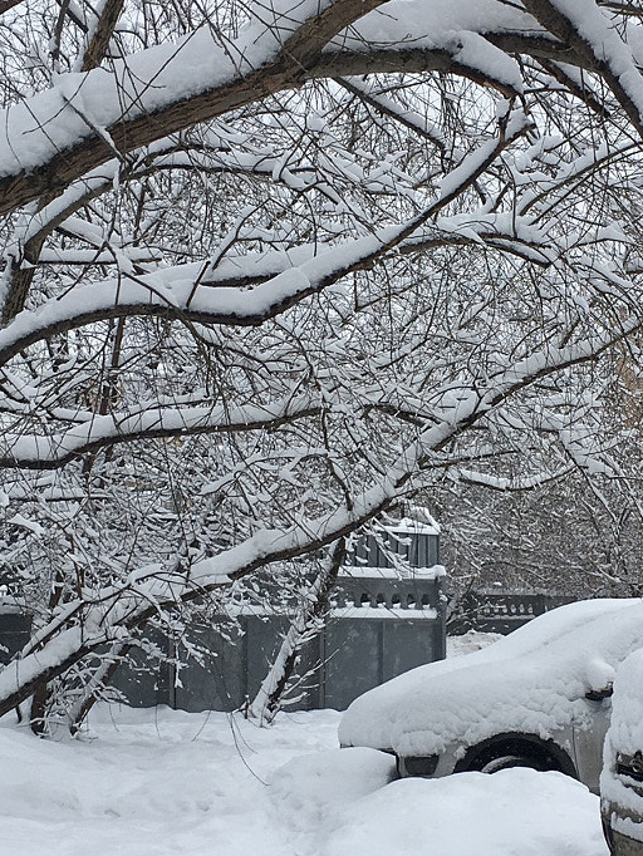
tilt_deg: +4.4
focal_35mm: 68
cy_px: 491
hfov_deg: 21.5
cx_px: 443
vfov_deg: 28.5
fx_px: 1683
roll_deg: +0.0
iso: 25
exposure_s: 1/578
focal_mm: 4.15
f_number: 2.2
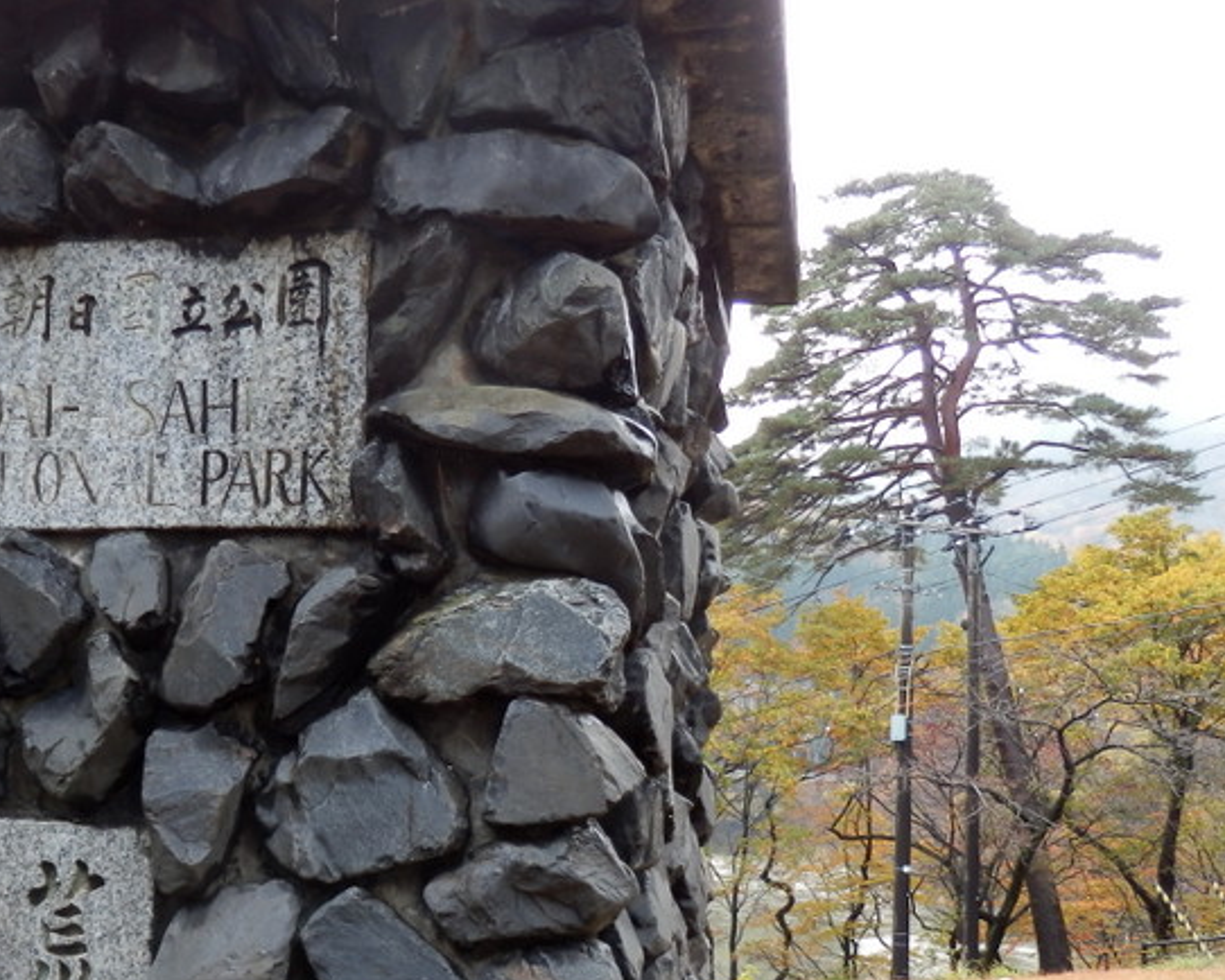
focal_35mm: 45
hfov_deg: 40.6
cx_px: 407
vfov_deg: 32.6
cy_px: 772
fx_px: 1632
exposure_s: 1/100
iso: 80
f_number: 3
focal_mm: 4.5
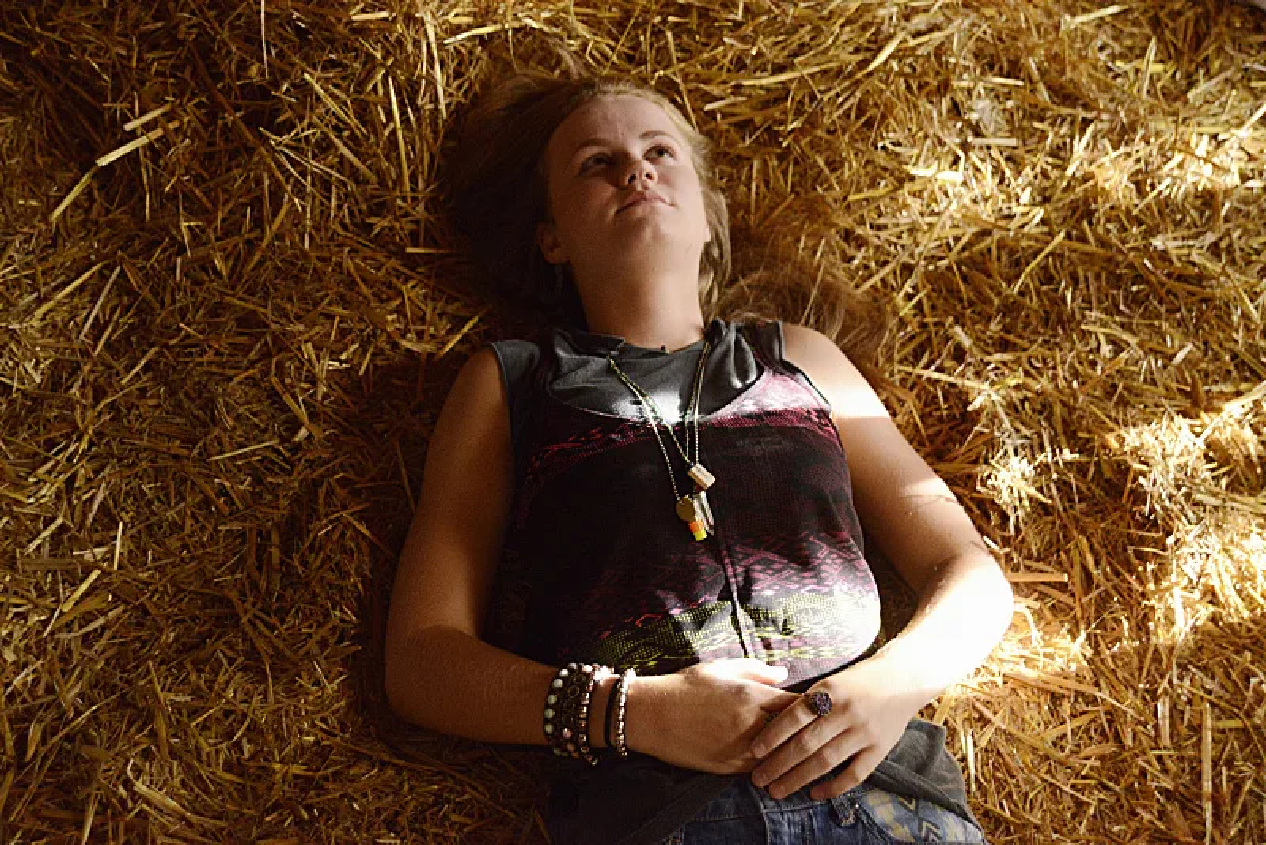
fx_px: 1583
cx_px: 633
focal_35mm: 45
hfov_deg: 43.6
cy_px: 422
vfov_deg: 29.9
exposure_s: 1/80
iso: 5000
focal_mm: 45
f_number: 3.5
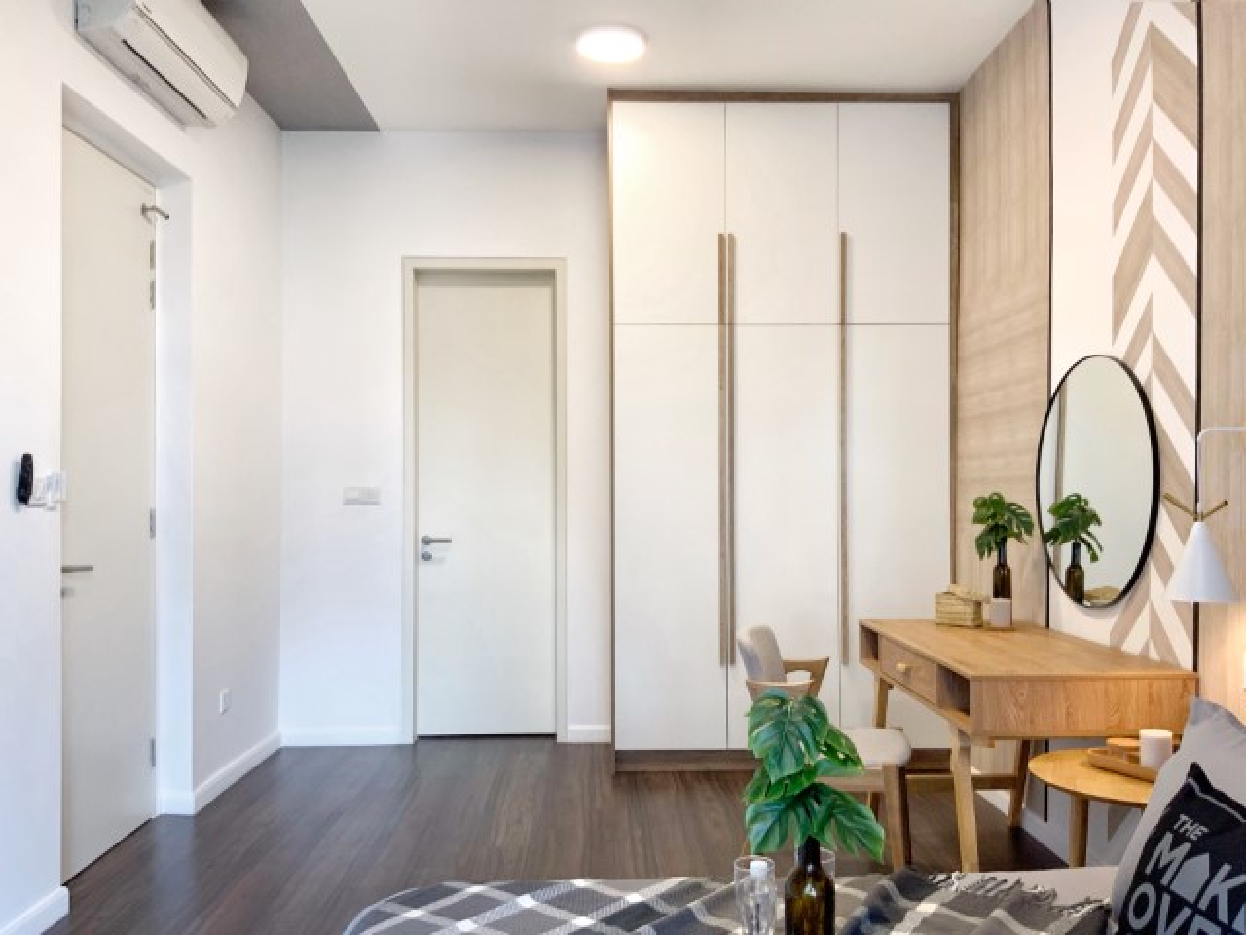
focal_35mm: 29
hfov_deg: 61.7
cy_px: 468
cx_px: 623
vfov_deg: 48.2
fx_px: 1044
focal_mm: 3
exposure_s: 1/50
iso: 50
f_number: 1.8
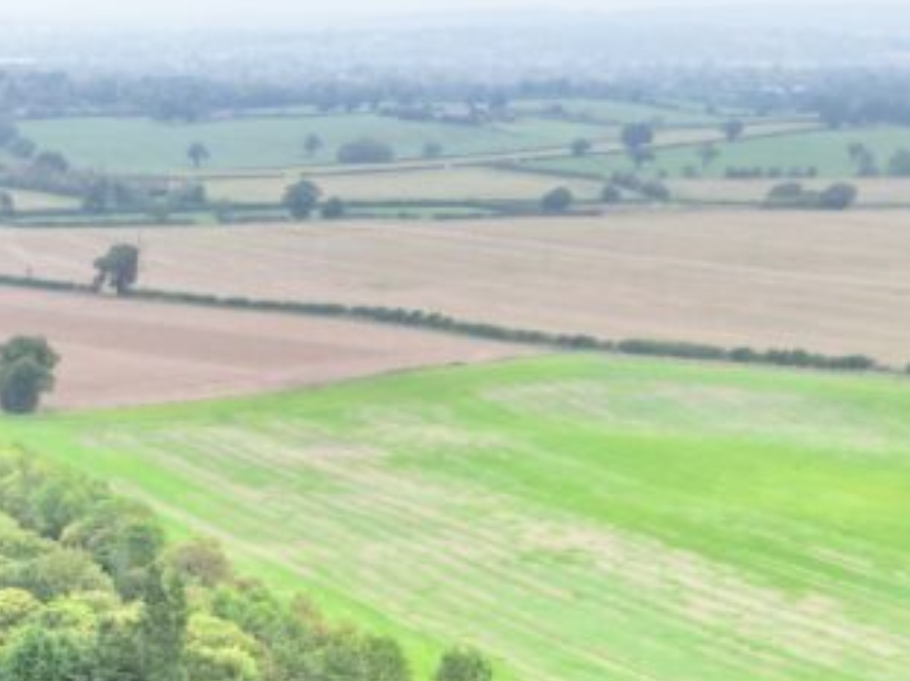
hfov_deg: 22.4
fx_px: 2076
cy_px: 962
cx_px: -234
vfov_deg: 17.2
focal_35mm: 79
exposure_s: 1/800
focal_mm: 6.72
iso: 120
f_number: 1.7
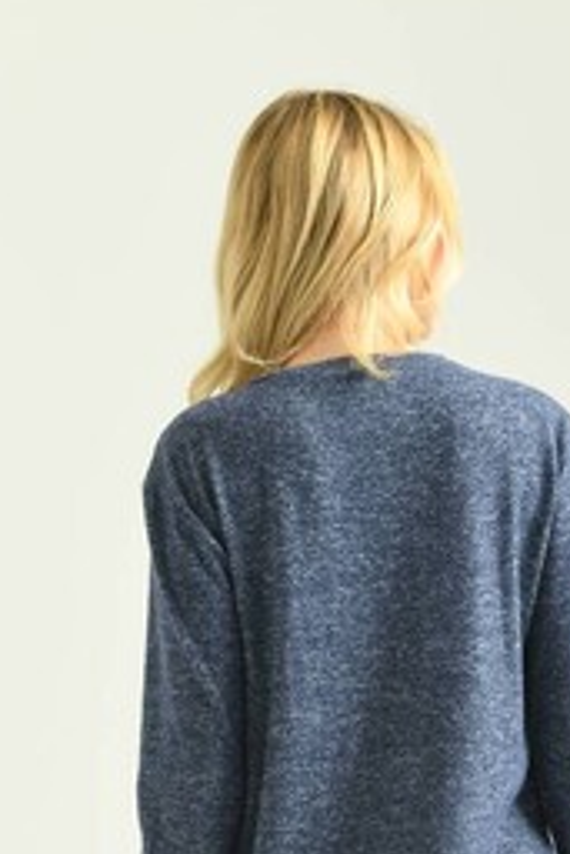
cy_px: 1044
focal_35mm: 234
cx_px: 337
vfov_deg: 8.7
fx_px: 5550
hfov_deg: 5.9
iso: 125
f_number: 5.6
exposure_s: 1/160
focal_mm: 80
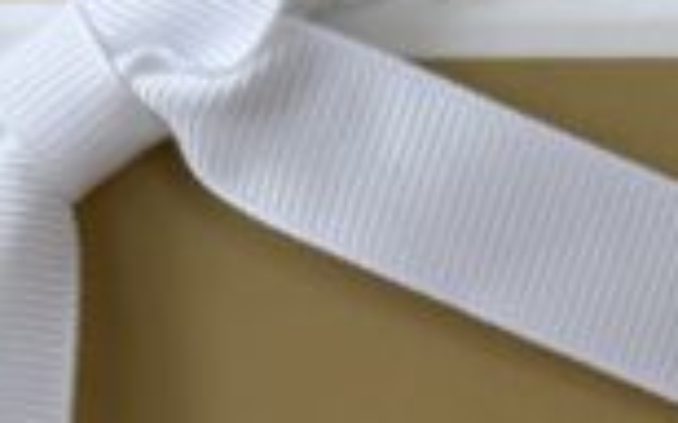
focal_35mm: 169
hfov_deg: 11.6
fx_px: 3120
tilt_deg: -24.4
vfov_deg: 7.0
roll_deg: +0.4
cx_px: 1189
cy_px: 1243
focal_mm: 6.76
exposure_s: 1/121
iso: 64
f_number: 1.78
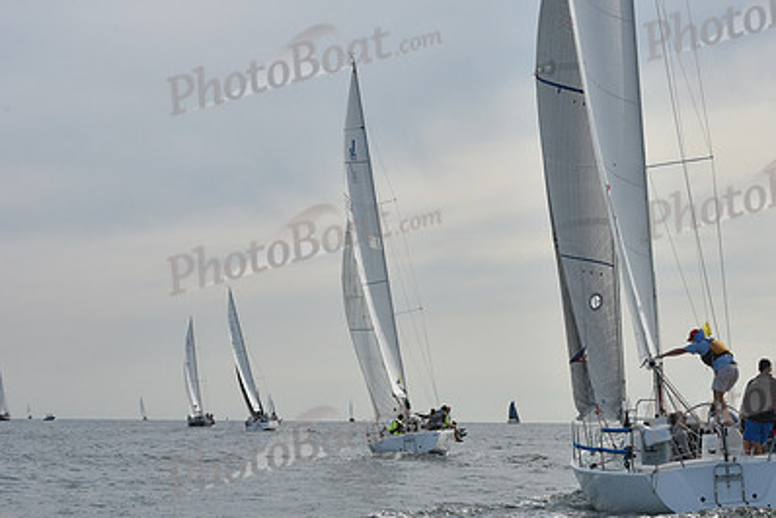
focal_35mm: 102
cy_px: 318
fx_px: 2200
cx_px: 544
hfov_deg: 19.9
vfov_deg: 13.4
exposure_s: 1/1000
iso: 320
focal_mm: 70
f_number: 10
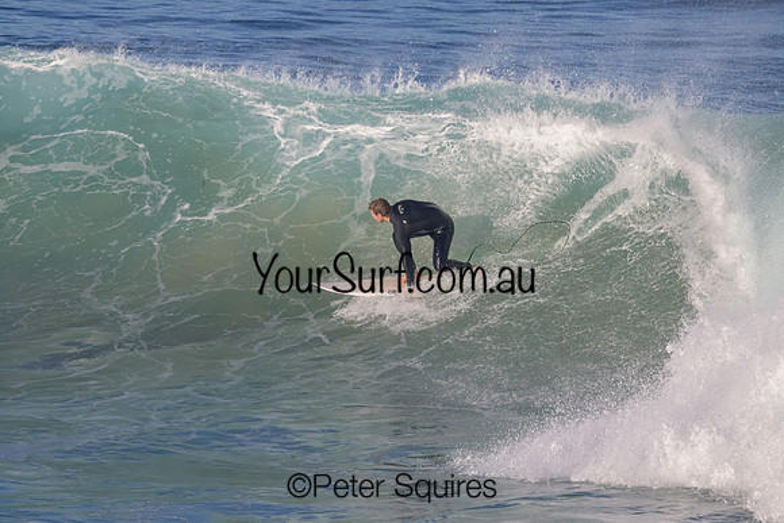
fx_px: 17886
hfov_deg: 2.5
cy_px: 250
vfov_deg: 1.7
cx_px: 363
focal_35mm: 821
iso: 900
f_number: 11
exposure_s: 1/2000
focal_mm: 600
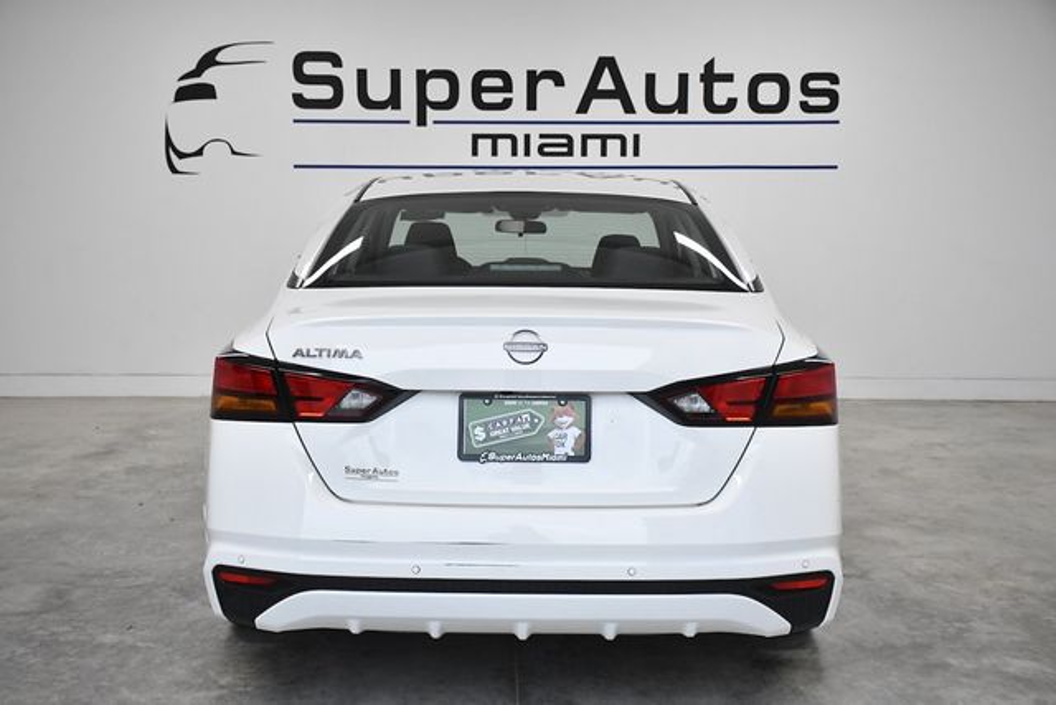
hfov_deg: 43.6
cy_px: 352
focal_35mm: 45
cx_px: 528
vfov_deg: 29.9
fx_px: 1320
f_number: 4.5
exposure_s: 1/1250
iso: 2500
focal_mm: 30
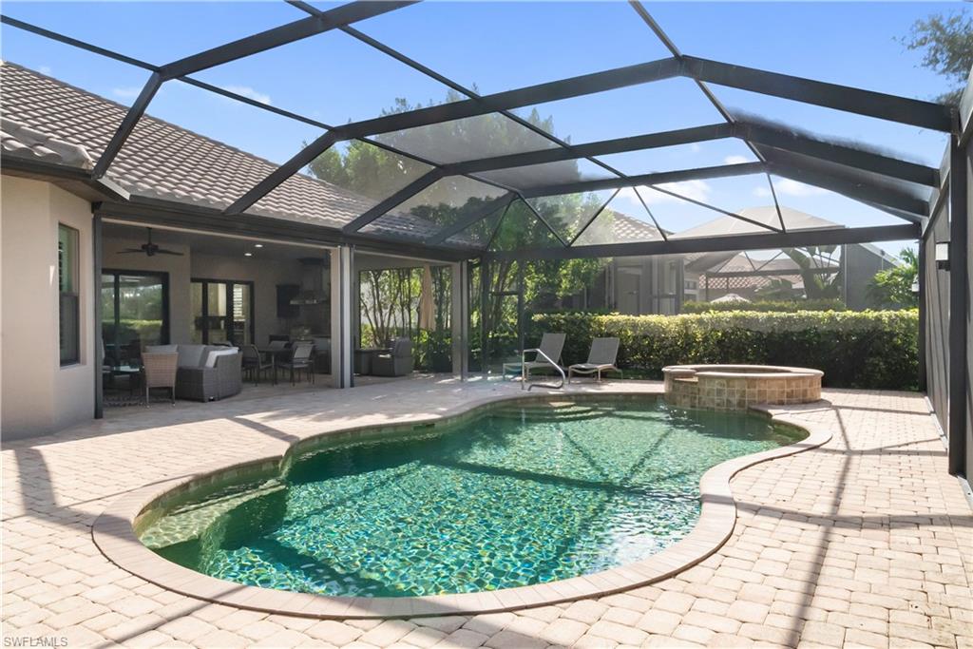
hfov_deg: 73.7
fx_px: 649
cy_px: 324
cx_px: 486
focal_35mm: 24
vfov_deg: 53.1
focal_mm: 24
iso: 1600
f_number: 16
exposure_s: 1/500
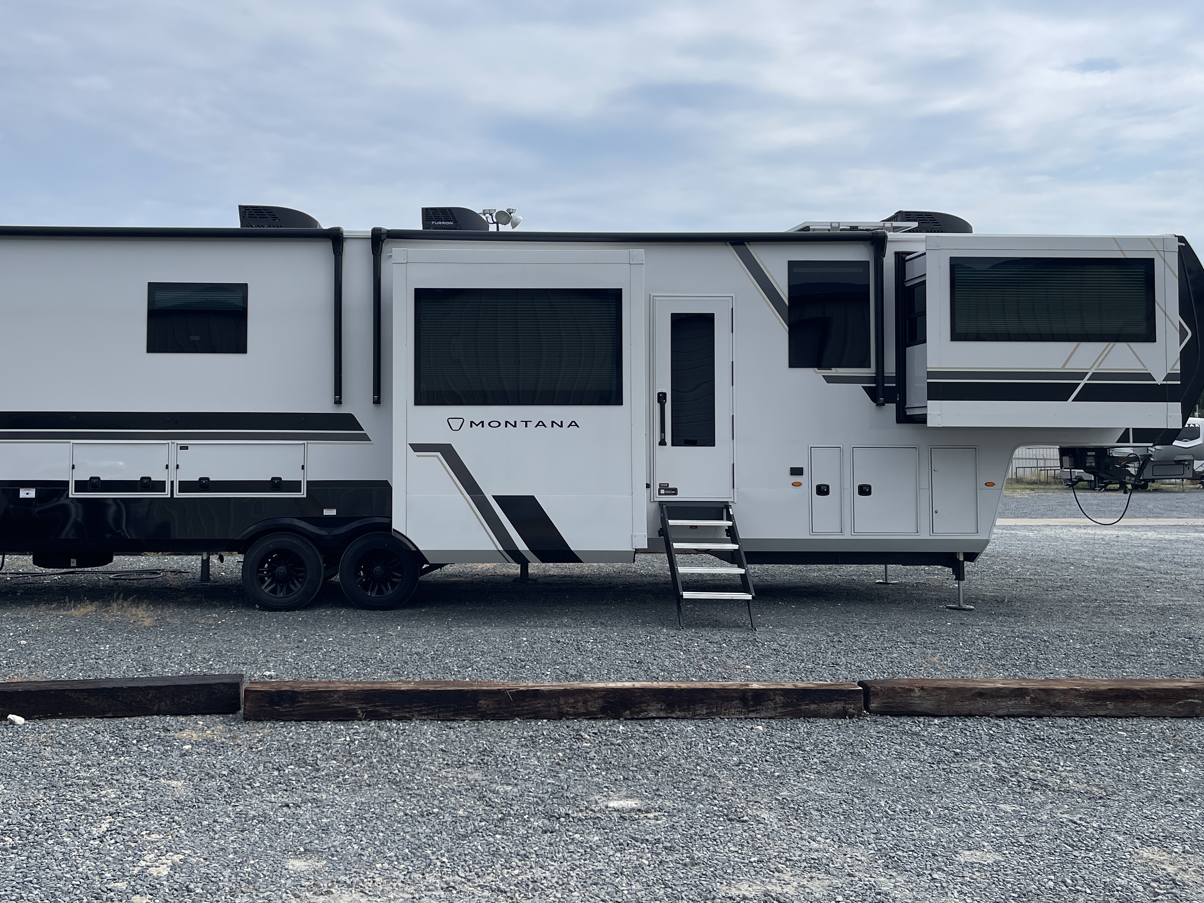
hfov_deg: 56.6
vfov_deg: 44.1
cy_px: 387
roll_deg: +0.1
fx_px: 1113
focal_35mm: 32
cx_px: 510
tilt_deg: +2.3
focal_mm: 5.1
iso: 32
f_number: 1.6
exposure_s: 1/5618
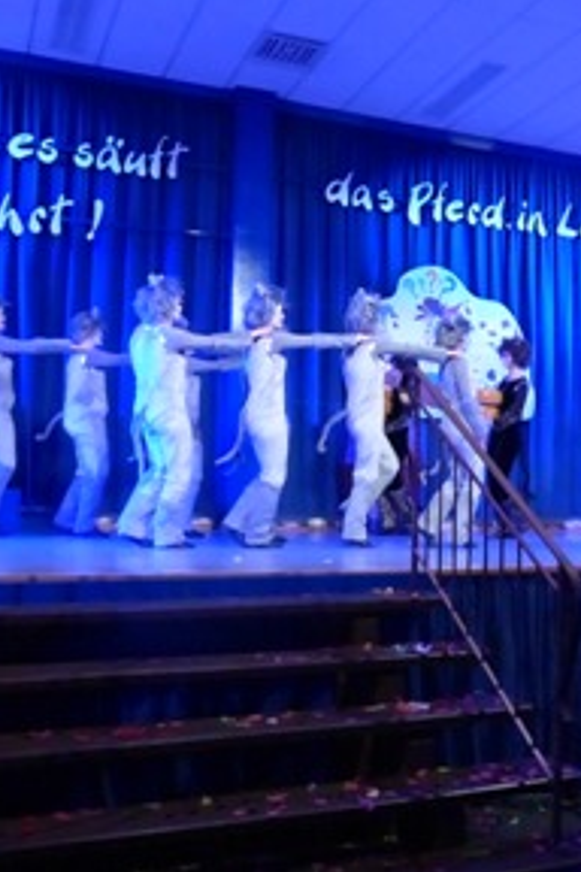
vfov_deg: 47.4
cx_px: 421
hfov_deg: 32.1
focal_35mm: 41
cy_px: 433
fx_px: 992
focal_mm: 5.2
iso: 1600
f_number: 2.8
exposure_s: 1/80
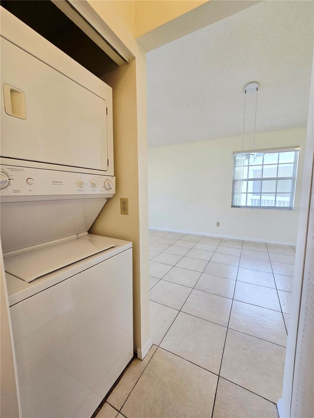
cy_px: 209
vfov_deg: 106.2
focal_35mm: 13
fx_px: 157
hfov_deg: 89.9
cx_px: 157
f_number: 2.2
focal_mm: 2.2
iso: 80
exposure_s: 1/120
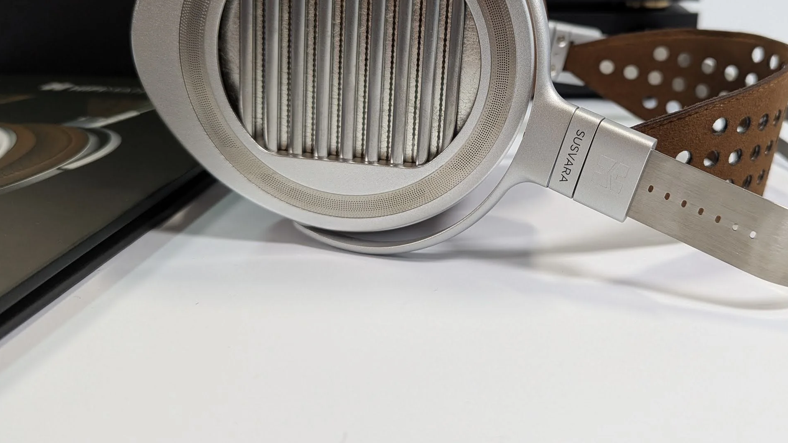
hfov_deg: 55.9
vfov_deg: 33.4
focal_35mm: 35
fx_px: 731
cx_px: 499
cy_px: 148
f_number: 1.85
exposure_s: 1/164
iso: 104
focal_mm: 6.81
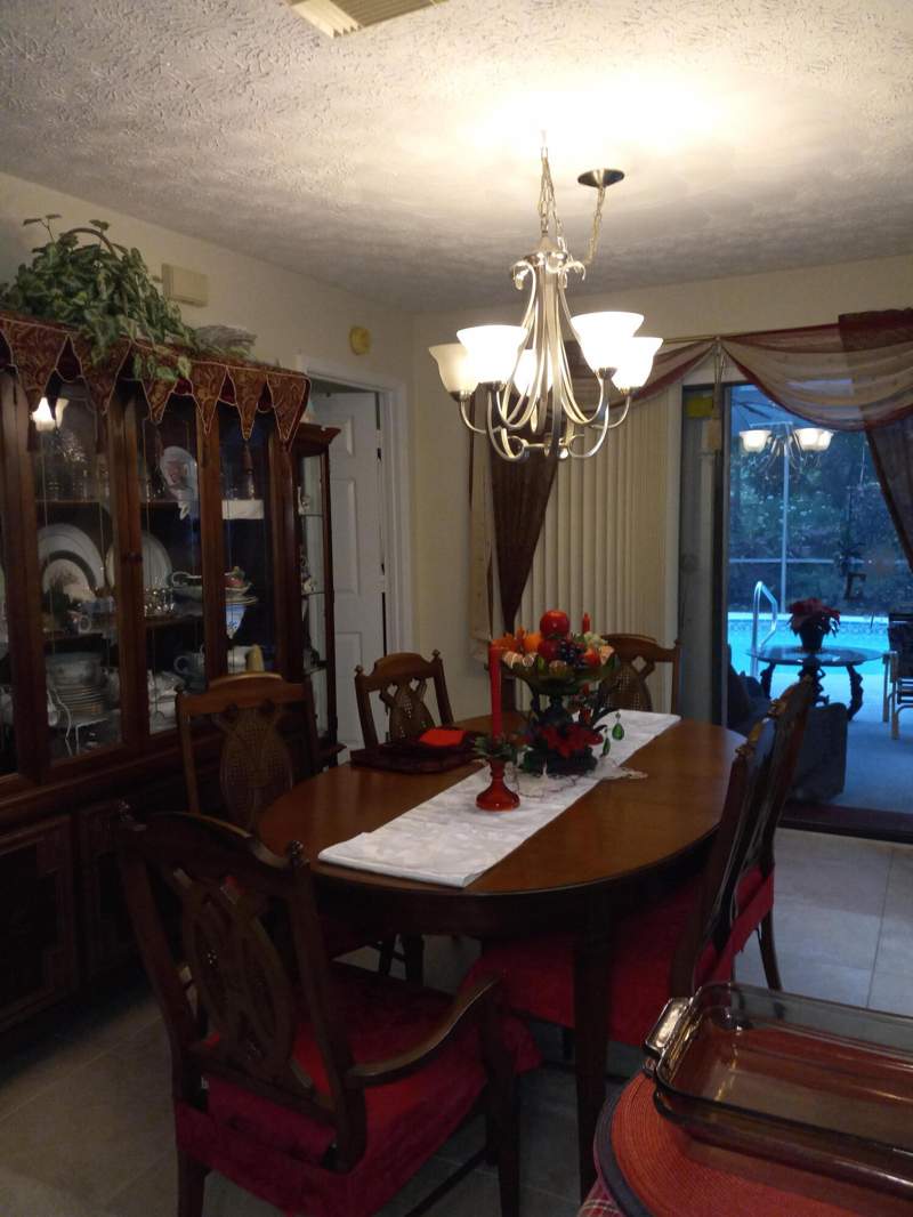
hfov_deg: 51.4
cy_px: 608
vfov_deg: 65.3
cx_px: 456
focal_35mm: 27
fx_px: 949
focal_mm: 3.94
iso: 200
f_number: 1.8
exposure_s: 1/50
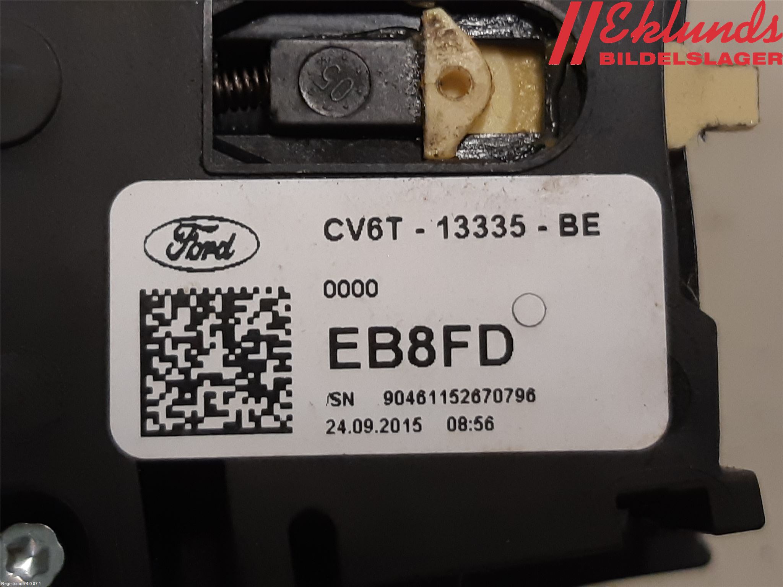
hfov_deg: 67.3
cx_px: 392
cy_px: 294
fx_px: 588
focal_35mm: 26
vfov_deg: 53.1
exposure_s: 1/50
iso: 160
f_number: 1.7
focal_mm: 3.93
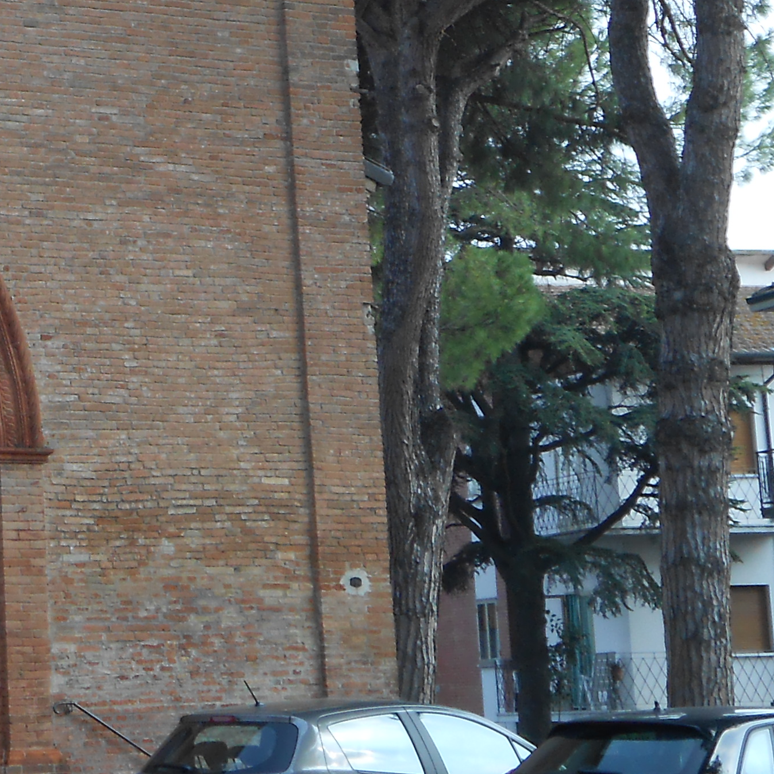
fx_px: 3365
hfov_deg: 12.7
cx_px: -255
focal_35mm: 133
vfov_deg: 13.0
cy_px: 7
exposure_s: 1/160
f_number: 4.5
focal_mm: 7.8
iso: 80
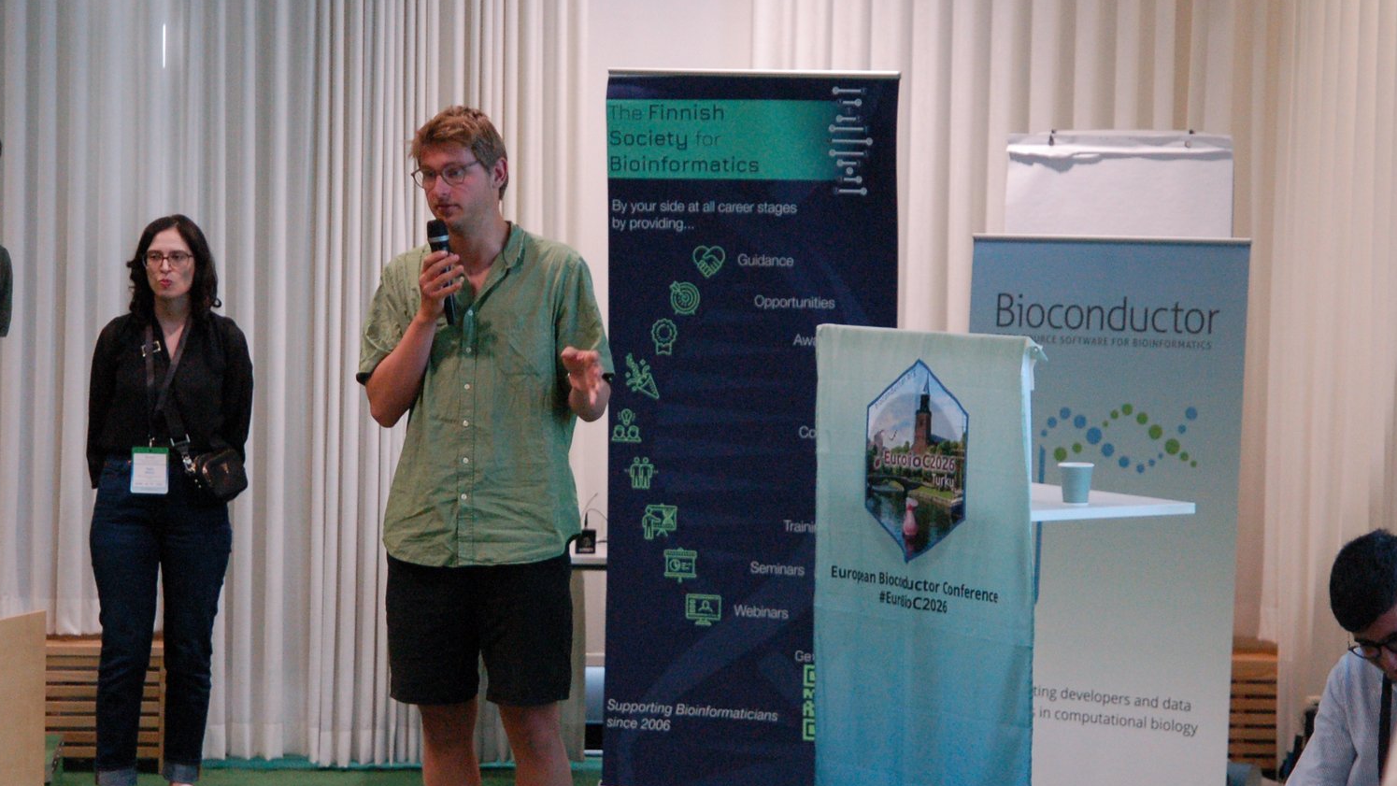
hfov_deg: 20.4
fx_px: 3890
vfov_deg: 11.5
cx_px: 710
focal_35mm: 105
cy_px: 453
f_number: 2.8
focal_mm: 50
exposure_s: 1/125
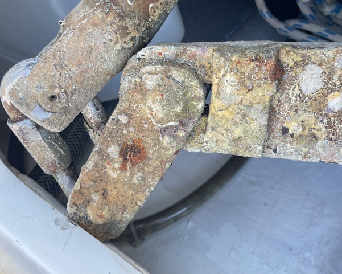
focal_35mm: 38
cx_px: 228
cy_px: 91
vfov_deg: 38.7
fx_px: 385
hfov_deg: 47.2
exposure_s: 1/144
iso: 32
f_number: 1.6
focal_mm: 4.2
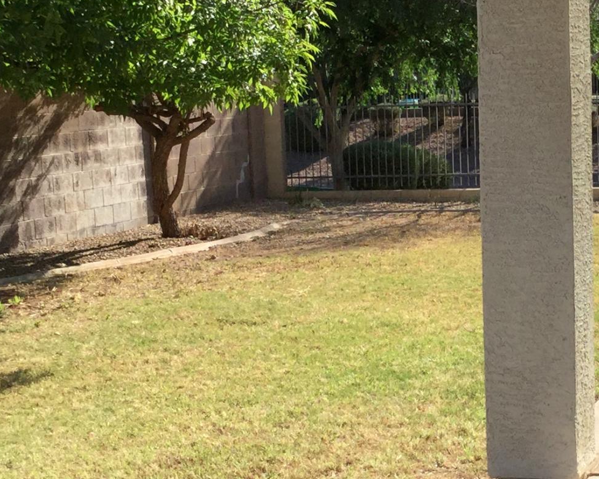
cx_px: 514
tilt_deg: -7.6
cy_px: 276
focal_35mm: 93
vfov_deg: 16.5
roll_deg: +0.6
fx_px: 1649
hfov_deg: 20.3
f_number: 2.4
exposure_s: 1/876
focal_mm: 3.3
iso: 25
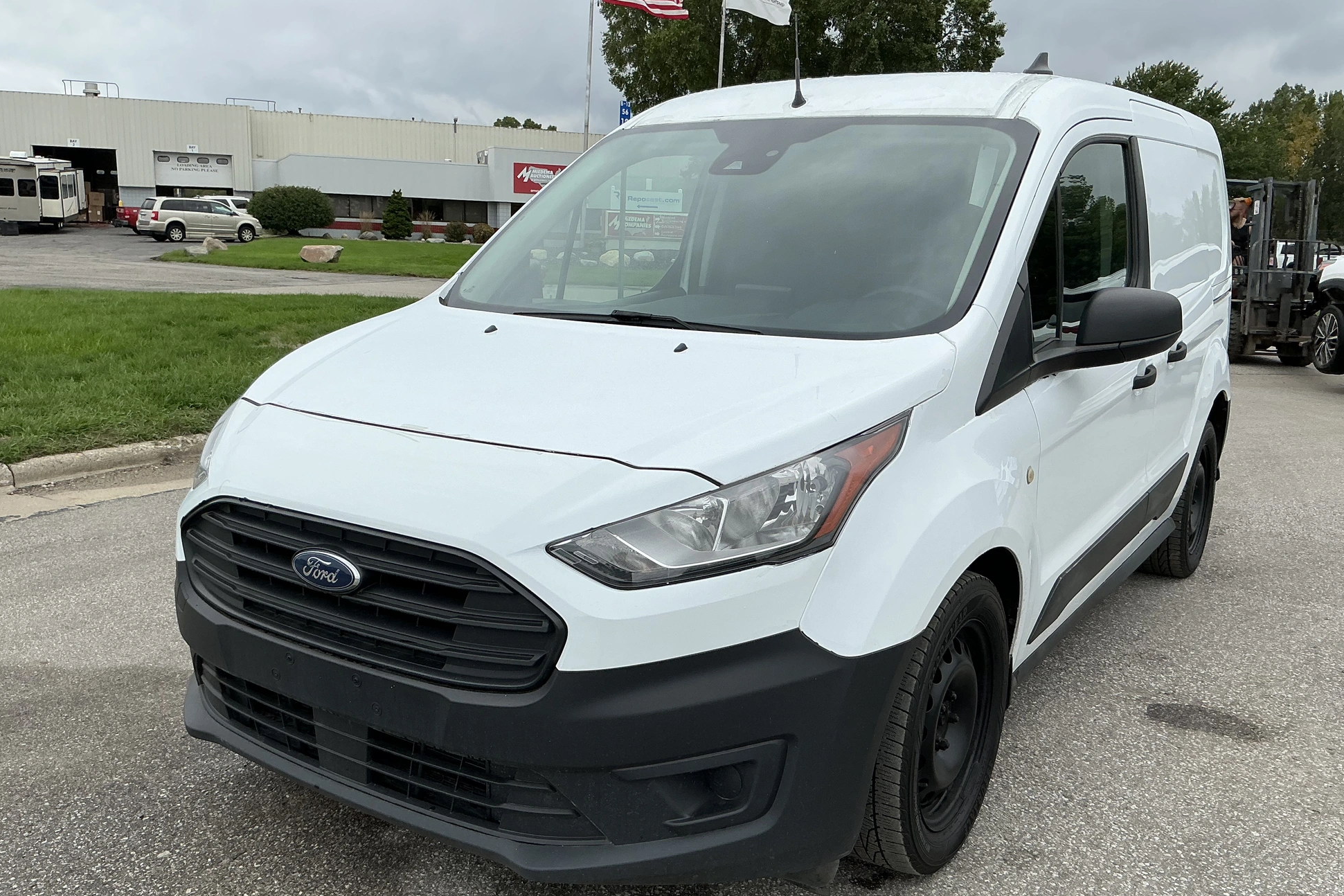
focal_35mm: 30
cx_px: 679
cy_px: 492
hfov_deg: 61.9
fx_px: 1120
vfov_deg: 43.6
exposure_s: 1/816
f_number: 1.8
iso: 25
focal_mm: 3
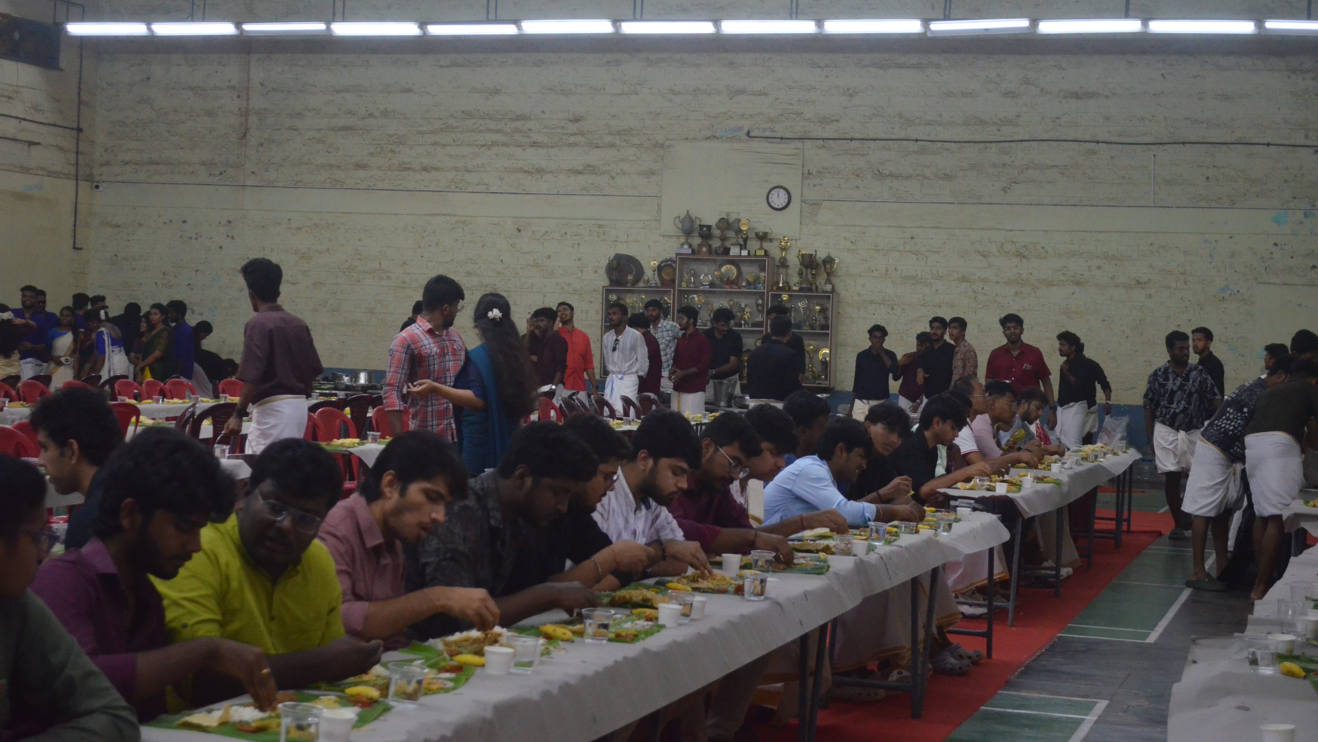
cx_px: 661
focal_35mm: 63
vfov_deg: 19.1
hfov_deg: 33.3
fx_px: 2202
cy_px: 330
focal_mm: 40
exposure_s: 1/320
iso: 2500
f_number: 5.3
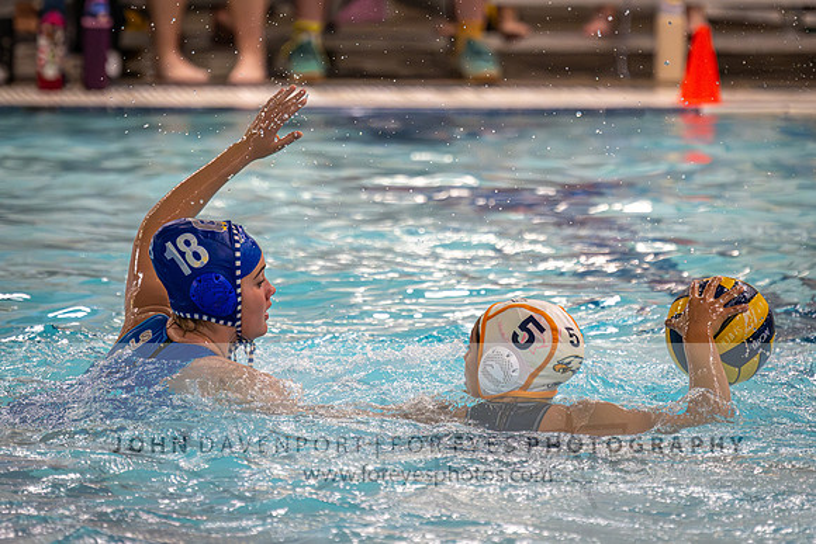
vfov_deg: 4.0
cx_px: 427
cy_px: 146
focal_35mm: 347
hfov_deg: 5.9
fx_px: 7875
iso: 8000
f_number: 4
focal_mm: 230
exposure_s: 1/1000
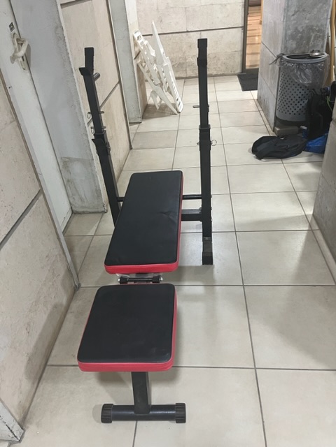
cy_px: 224
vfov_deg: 67.3
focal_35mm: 26
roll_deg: +7.2
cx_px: 168
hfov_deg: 53.1
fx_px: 336
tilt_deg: -35.4
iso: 200
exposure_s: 1/50
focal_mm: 5.1
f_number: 1.6
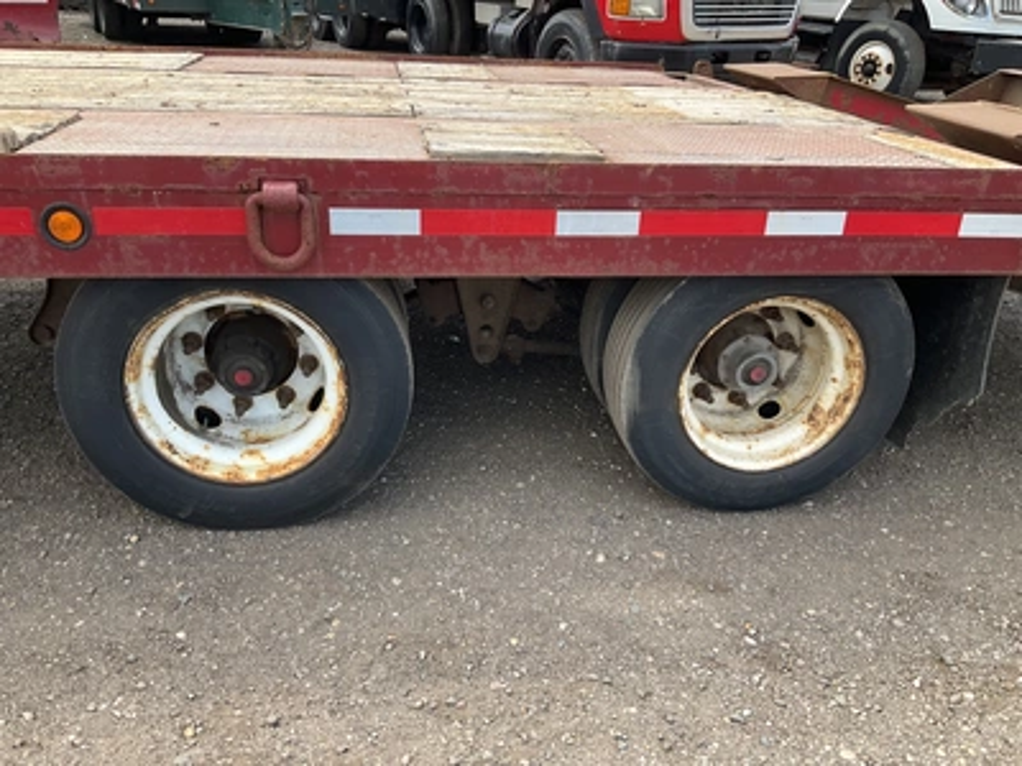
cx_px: 511
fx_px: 856
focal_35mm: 29
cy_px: 383
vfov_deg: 48.2
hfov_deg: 61.7
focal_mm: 3
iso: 25
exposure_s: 1/422
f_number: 1.8
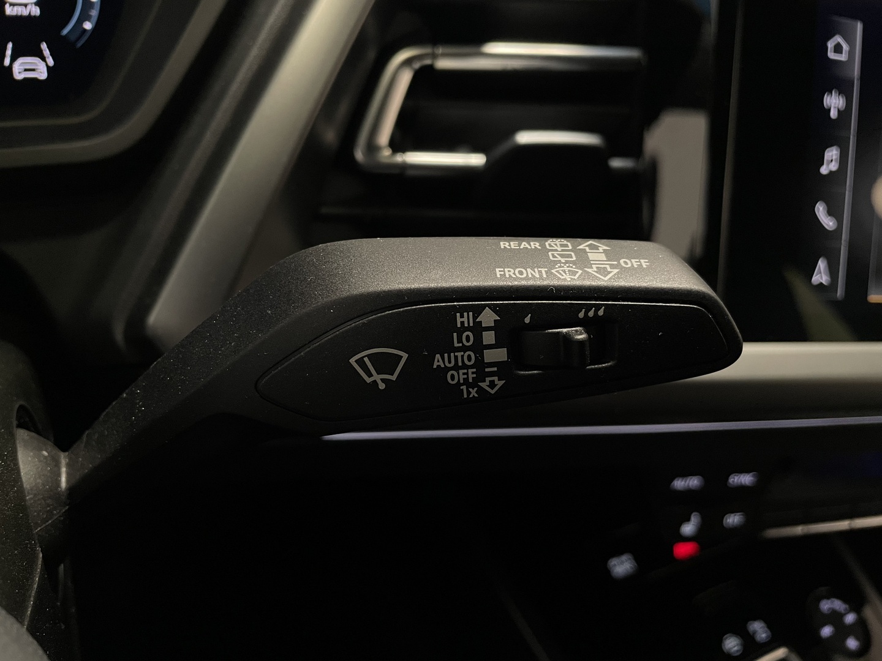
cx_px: 441
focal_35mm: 26
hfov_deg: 67.3
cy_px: 330
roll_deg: -10.7
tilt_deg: -35.1
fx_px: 662
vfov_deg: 53.1
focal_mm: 4.2
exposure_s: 1/60
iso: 320
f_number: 1.6
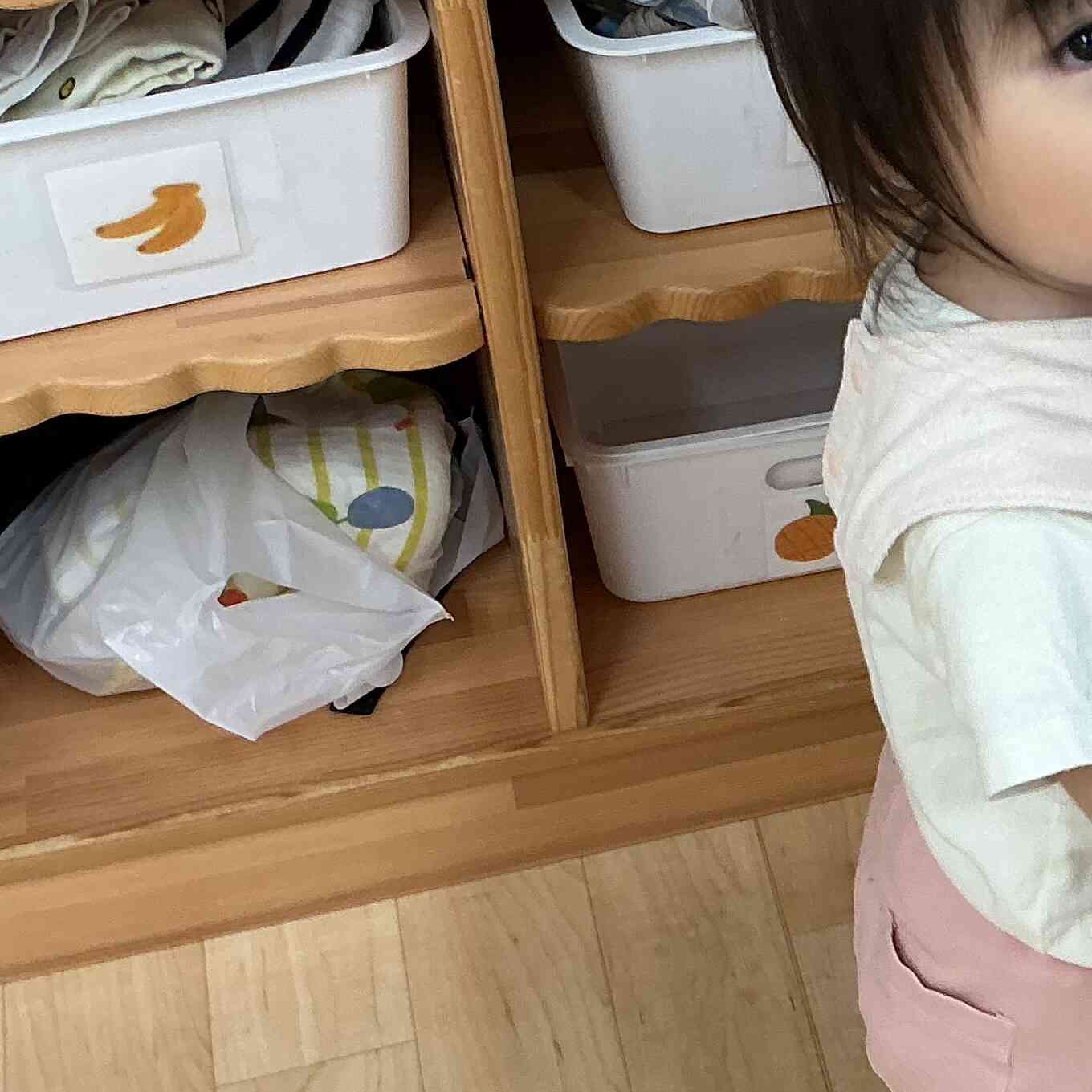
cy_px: 455
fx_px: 2712
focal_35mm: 76
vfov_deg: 22.7
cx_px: 1259
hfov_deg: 21.4
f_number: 1.8
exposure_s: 1/60
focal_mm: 3
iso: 40
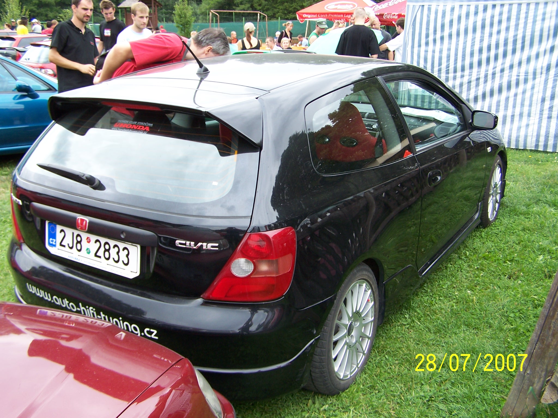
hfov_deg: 49.0
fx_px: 613
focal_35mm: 38
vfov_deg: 37.7
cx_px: 279
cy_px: 209
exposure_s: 1/250
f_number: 2.8
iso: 80
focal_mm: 6.3
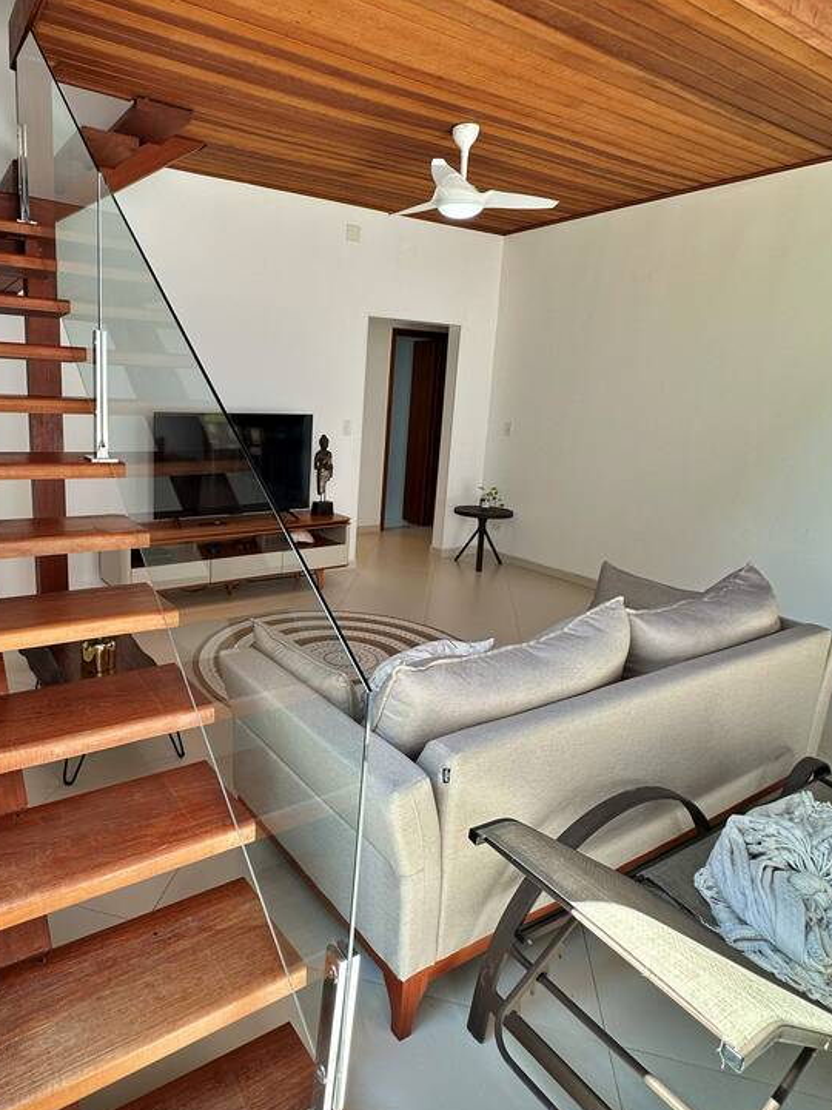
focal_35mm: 21
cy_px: 523
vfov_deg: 78.9
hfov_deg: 62.0
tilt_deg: -11.2
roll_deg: -2.7
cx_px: 283
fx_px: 673
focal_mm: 2.22
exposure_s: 1/112
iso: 40
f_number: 2.2
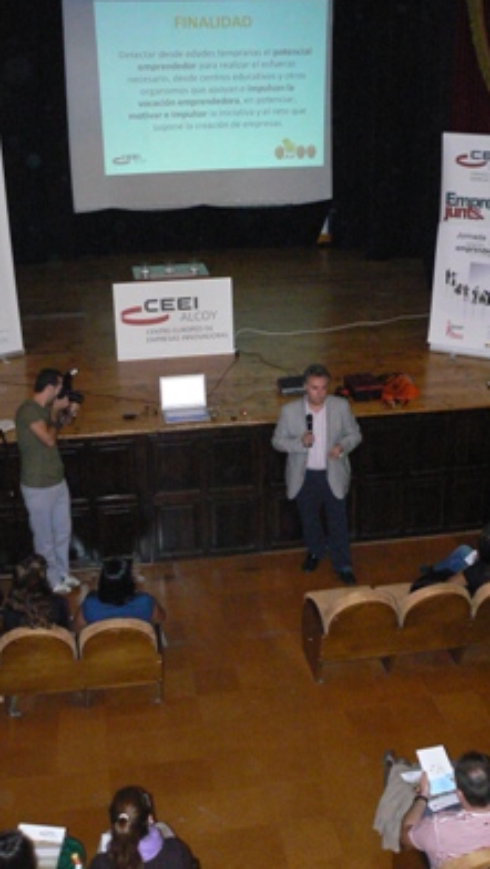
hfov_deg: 29.8
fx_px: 922
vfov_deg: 50.5
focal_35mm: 40
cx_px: 242
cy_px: 434
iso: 400
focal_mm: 6
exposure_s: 1/30
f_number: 2.8
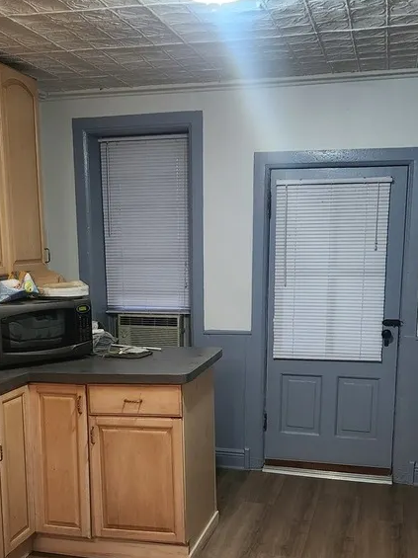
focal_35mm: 44
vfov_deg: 42.3
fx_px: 709
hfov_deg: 32.8
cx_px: 174
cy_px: 381
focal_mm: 5.4
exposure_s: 1/120
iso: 400
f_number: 1.8
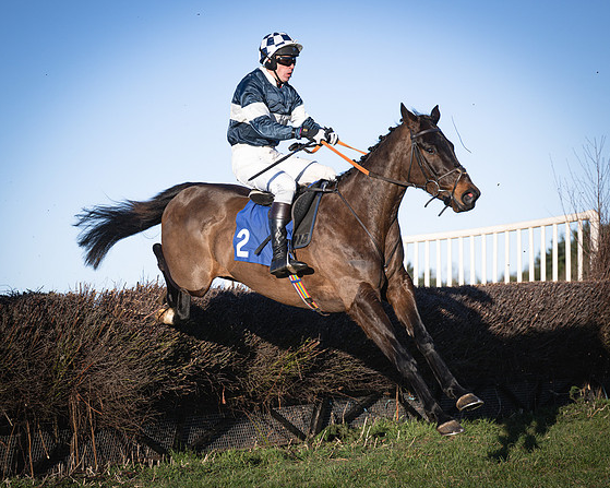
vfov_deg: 13.8
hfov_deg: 17.2
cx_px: 278
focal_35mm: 112
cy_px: 247
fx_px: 2022
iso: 100
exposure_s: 1/2000
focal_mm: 70
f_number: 2.8
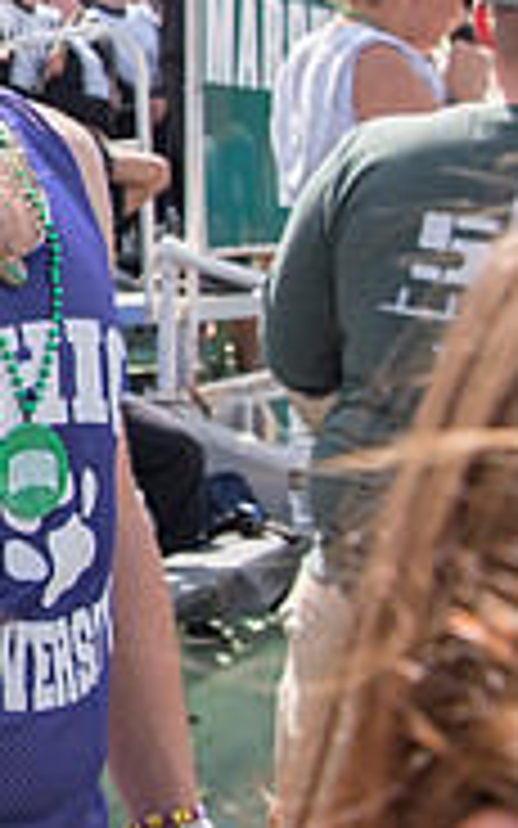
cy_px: 178
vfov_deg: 26.4
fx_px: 1739
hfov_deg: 14.3
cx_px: -495
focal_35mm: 77
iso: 200
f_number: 7.1
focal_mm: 24
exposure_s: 1/500
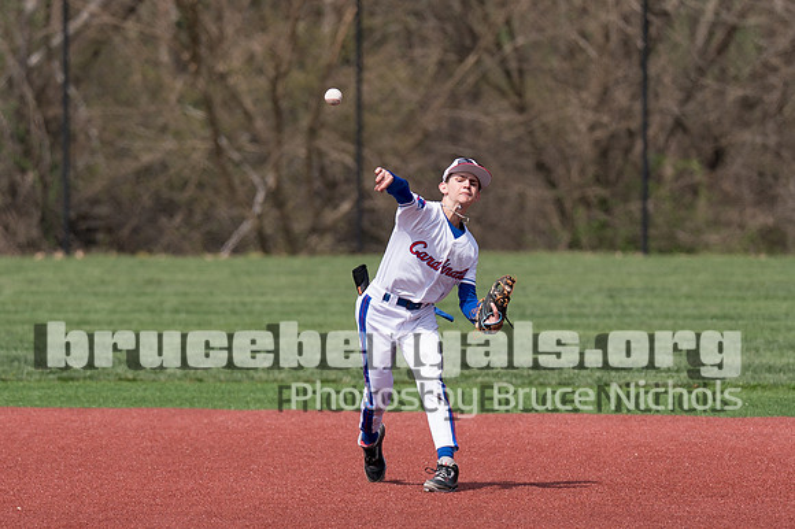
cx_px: 409
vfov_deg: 2.9
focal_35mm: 479
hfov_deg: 4.3
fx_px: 10579
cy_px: 294
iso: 100
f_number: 2.8
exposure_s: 1/2000
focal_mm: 200
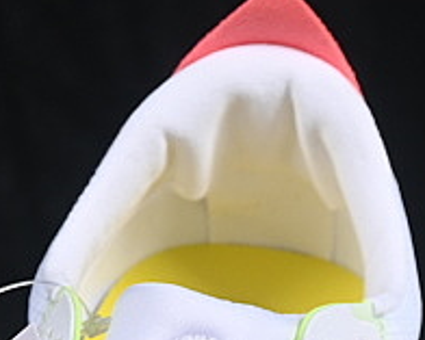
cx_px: 449
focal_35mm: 387
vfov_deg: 4.0
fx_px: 4870
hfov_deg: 5.0
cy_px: 719
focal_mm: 50
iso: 160
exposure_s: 1/80
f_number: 8
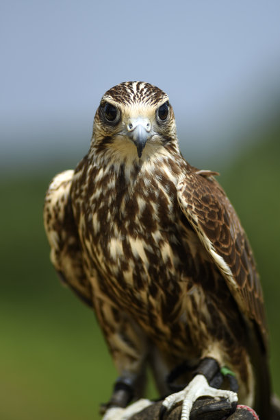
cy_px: 210
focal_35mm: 180
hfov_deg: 7.6
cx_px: 140
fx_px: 2096
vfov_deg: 11.4
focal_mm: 180
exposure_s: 1/1000
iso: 50
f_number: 2.8
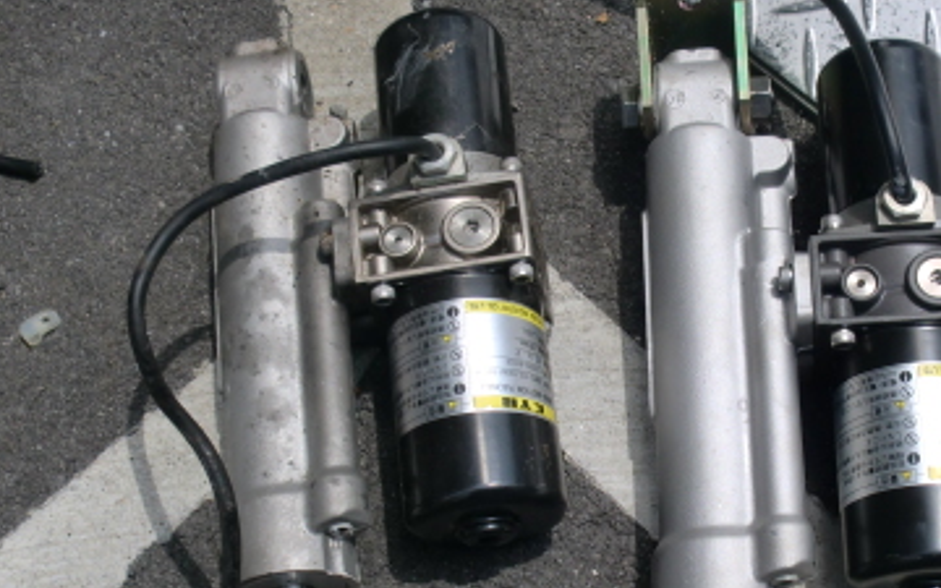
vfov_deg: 19.6
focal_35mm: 66
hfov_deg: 30.7
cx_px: 680
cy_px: 408
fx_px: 1693
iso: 64
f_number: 7.8
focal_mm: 6.3
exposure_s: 1/250
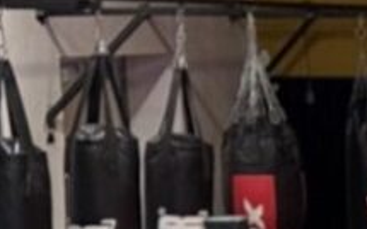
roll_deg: +0.5
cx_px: 941
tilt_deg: -9.9
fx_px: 2768
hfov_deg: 7.1
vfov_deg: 4.6
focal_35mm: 277
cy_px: 502
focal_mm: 6.76
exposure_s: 1/33
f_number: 1.78
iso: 400
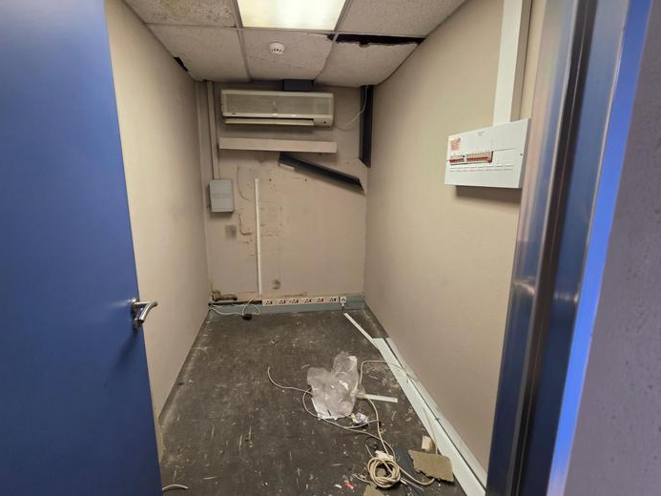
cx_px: 315
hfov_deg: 98.1
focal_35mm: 15
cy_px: 232
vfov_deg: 81.7
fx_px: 286
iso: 320
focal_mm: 2.2
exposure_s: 1/50
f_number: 1.9
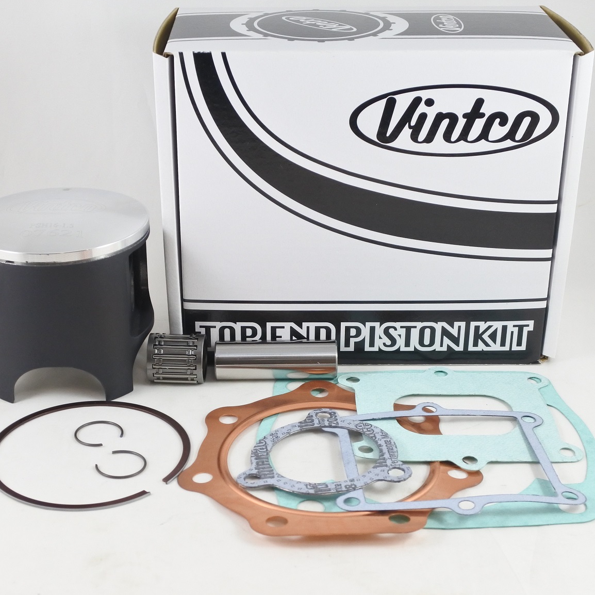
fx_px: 895
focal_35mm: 46
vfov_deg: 36.8
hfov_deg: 36.8
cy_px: 297
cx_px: 291
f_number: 4
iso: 560
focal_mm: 13.7
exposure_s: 1/125
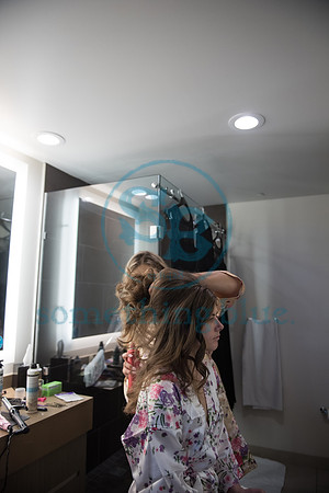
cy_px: 246
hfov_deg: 53.1
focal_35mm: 24
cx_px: 164
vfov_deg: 73.7
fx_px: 329
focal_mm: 24
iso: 1600
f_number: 2.8
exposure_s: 1/500
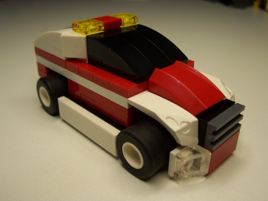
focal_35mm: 37
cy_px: 100
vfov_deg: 38.7
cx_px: 134
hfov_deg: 50.1
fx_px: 286
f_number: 2.8
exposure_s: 1/125
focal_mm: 5.6
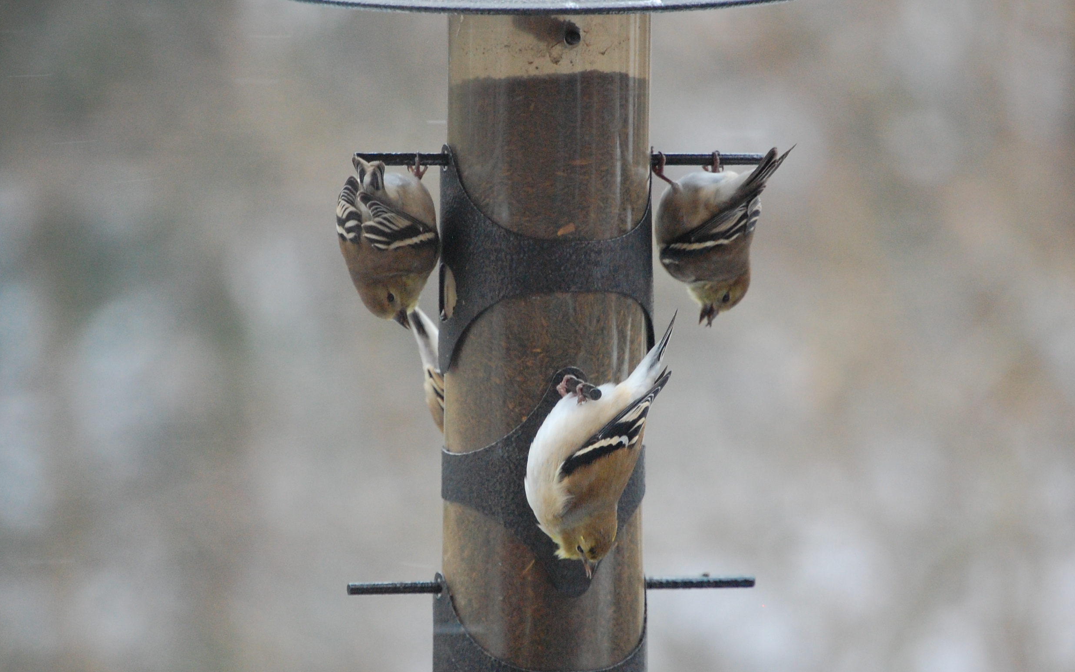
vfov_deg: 3.5
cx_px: 577
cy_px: 358
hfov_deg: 5.7
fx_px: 10869
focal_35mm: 371
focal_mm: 200
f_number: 5.6
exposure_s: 1/125
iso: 1400
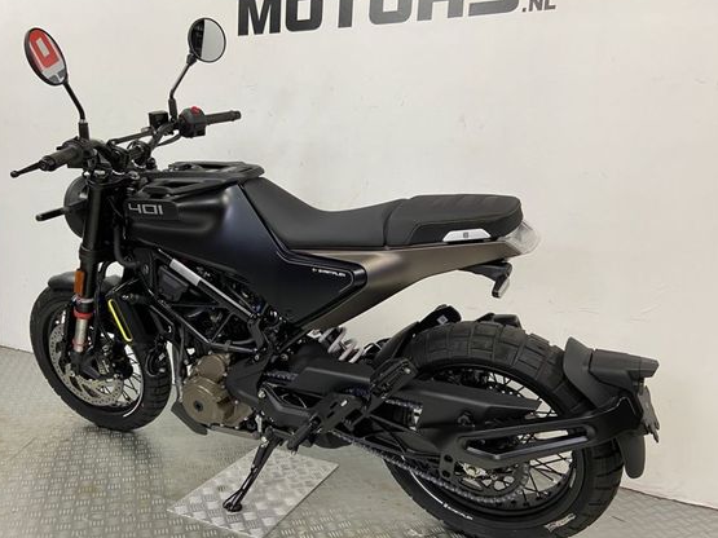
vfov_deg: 46.7
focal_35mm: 30
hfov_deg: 59.8
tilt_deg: -9.5
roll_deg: -2.5
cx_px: 320
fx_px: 622
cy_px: 292
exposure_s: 1/50
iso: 100
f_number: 1.8
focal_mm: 4.25
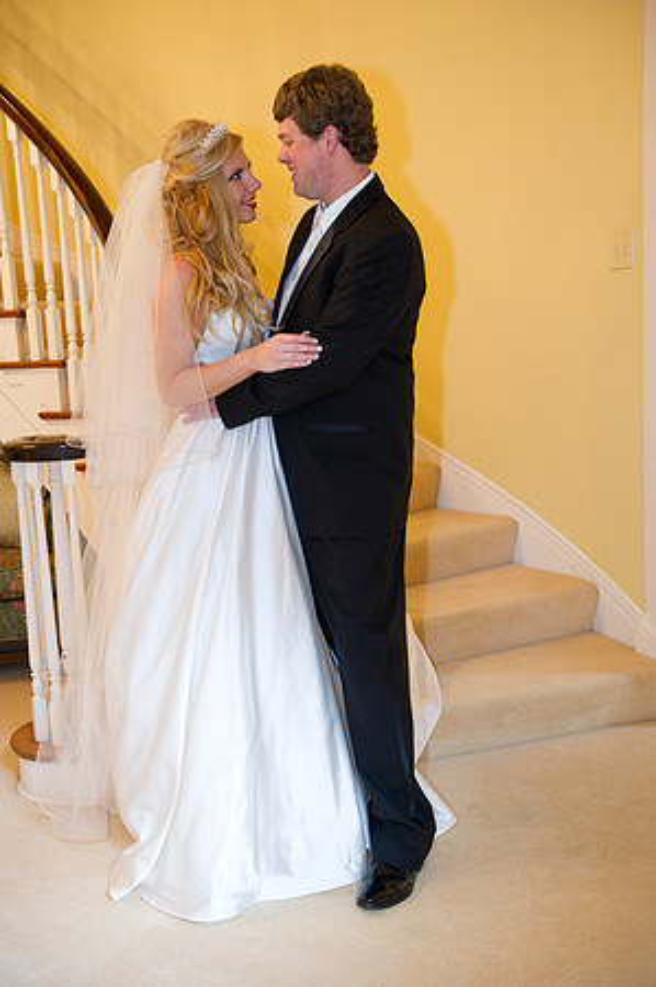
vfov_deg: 46.4
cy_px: 494
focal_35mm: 42
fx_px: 1151
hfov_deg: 31.8
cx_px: 328
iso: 1250
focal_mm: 42
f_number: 3.5
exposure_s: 1/60
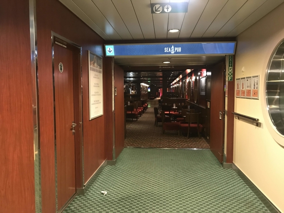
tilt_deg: -3.6
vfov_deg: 49.7
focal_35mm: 28
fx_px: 230
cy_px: 106
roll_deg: +0.6
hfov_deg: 63.4
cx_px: 142
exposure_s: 1/5
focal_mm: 3.99
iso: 80
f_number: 1.8
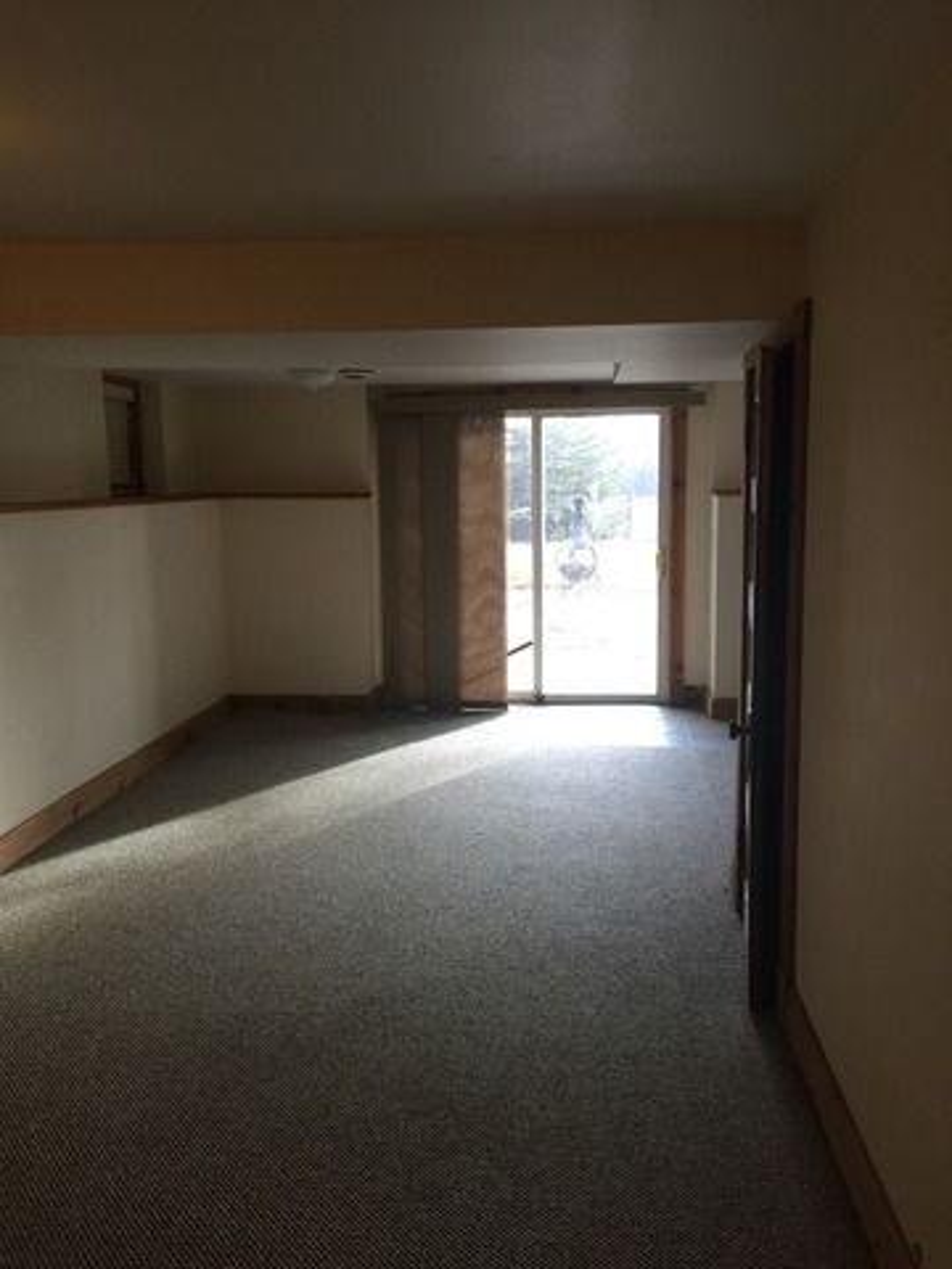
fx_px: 1063
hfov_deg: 48.2
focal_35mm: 29
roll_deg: +0.8
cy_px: 634
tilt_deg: -8.2
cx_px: 476
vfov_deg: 61.7
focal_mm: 4.15
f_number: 2.2
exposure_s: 1/30
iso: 40
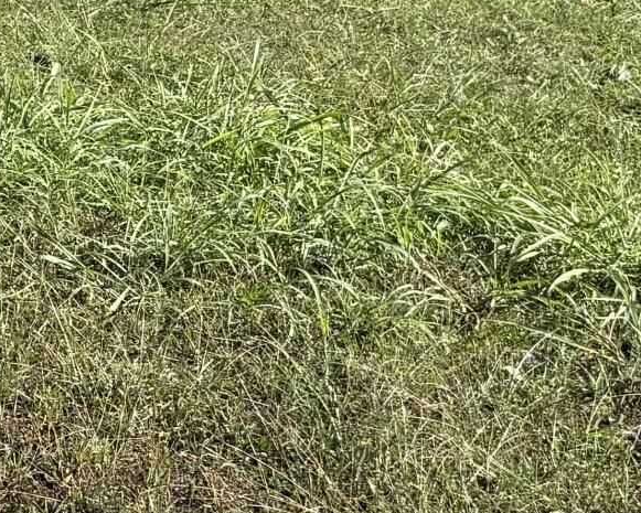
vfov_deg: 12.1
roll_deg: +0.4
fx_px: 2296
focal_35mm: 121
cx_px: -793
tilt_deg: -6.6
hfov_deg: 12.9
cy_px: -286
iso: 80
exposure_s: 1/2370
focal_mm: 6.76
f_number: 1.78
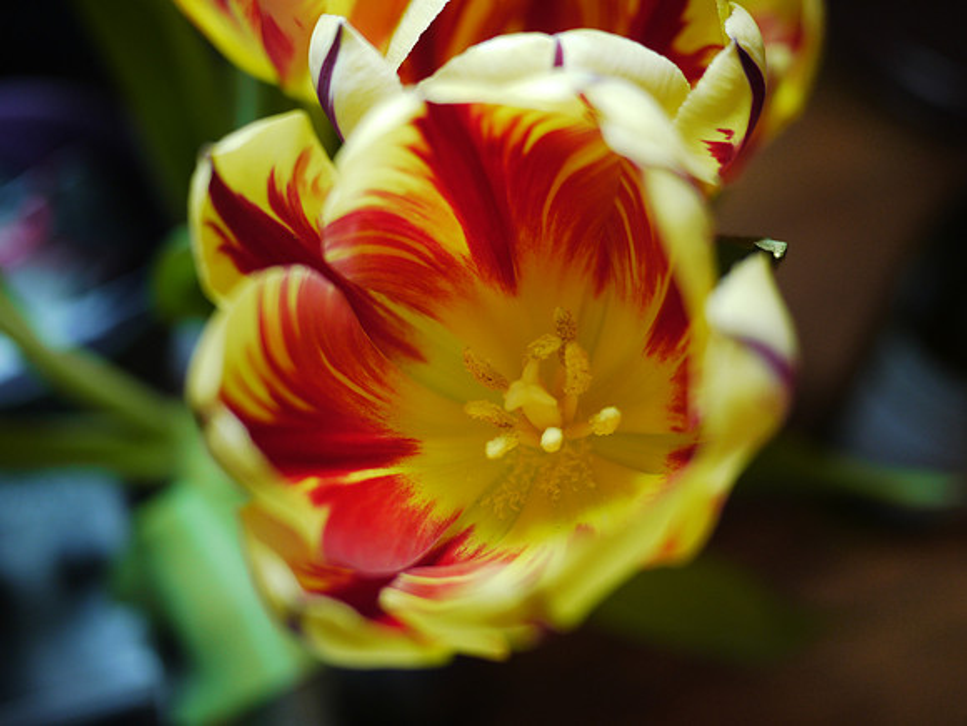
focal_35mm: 40
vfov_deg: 36.0
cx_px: 484
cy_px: 363
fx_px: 1117
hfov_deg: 46.8
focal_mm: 20
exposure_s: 1/80
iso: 200
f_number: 1.7
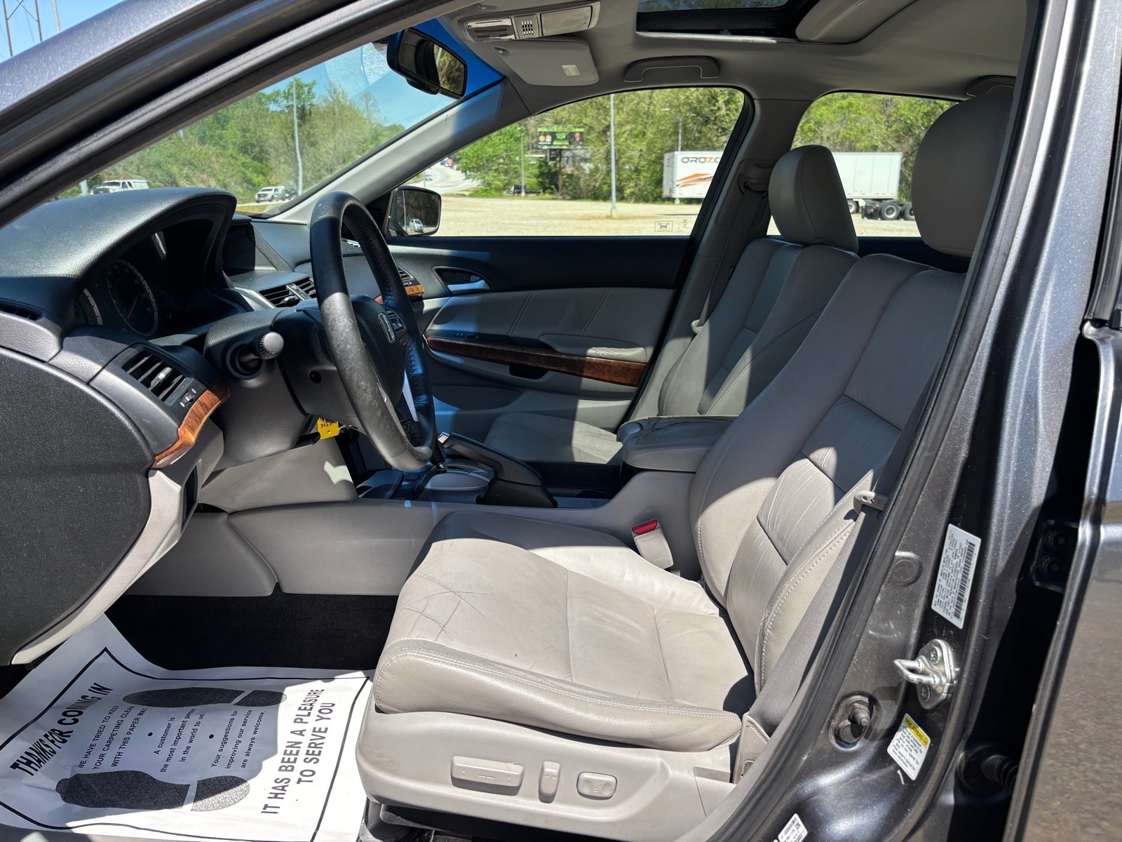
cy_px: 421
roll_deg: -0.2
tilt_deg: -16.3
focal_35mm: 26
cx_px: 561
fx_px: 843
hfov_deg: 67.3
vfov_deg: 53.1
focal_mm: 5.96
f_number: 1.6
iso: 50
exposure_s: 1/1178
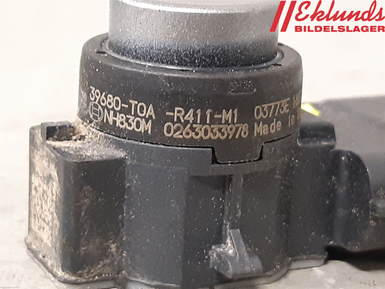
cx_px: 192
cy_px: 144
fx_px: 289
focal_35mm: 26
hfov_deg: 67.3
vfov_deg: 53.1
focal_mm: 3.93
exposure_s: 1/25
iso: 250
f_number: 1.7
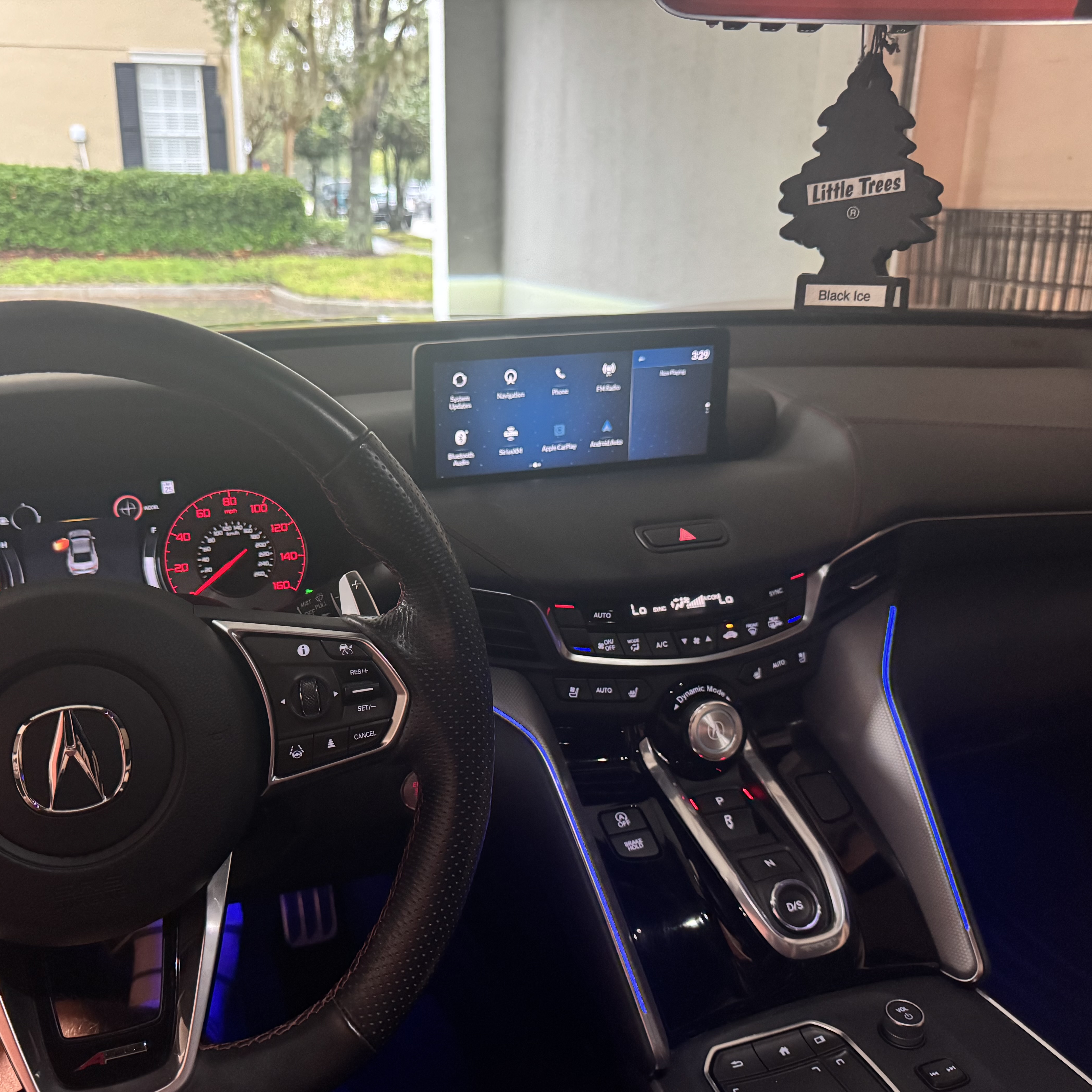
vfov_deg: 55.6
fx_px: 1035
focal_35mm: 29
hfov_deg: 55.5
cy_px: 558
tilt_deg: -19.5
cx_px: 482
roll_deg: -0.4
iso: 800
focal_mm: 6.76
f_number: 1.78
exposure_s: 1/37
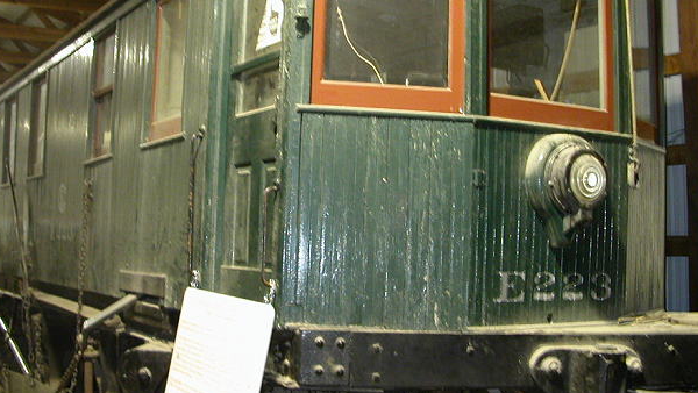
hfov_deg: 43.7
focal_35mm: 47
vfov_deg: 25.4
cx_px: 355
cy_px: 175
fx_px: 870
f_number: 2.7
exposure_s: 1/9.1
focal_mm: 5.6
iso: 200
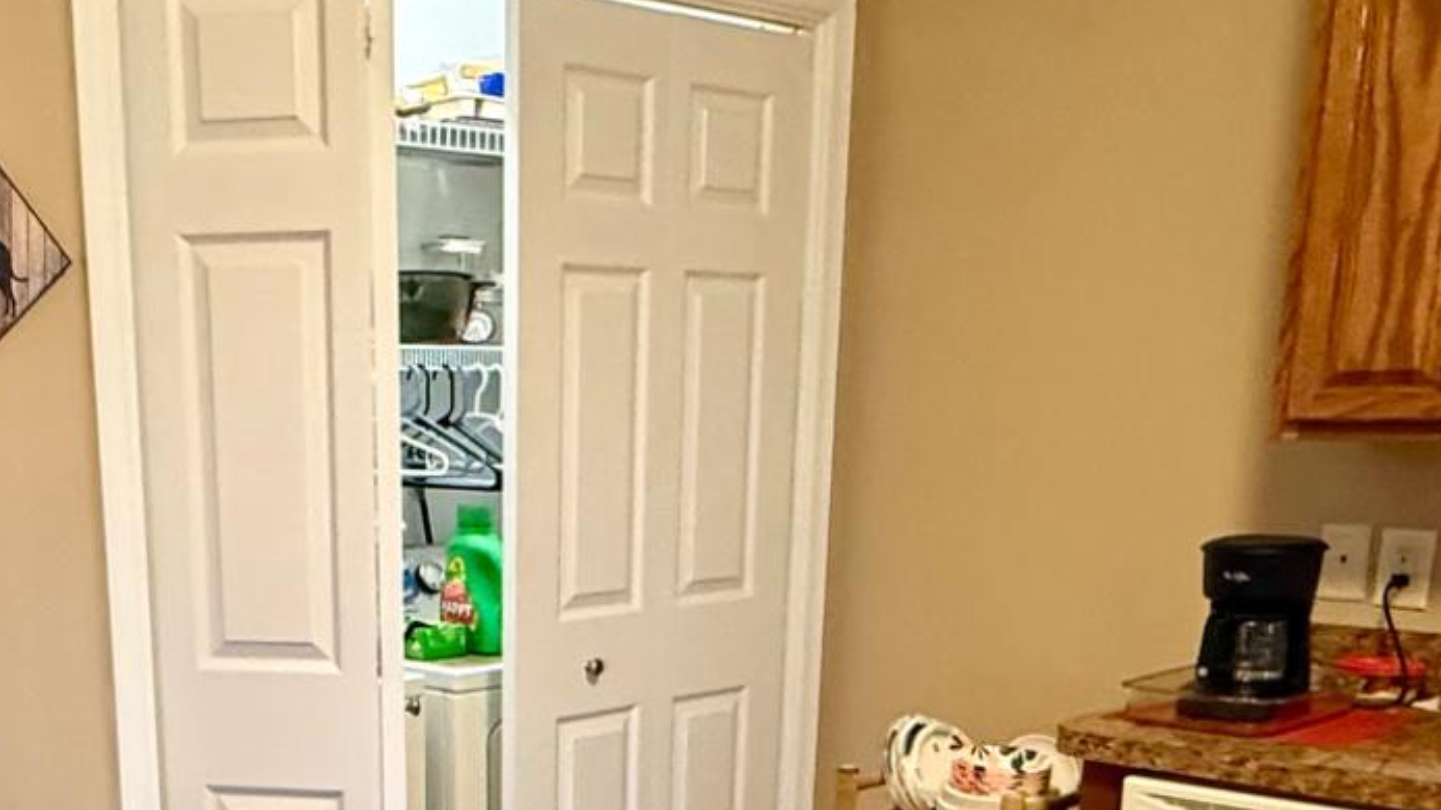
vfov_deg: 24.7
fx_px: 1719
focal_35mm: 45
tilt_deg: -15.2
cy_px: 885
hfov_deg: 44.6
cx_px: 438
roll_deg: +0.5
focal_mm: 2.22
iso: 640
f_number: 2.2
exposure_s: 1/60
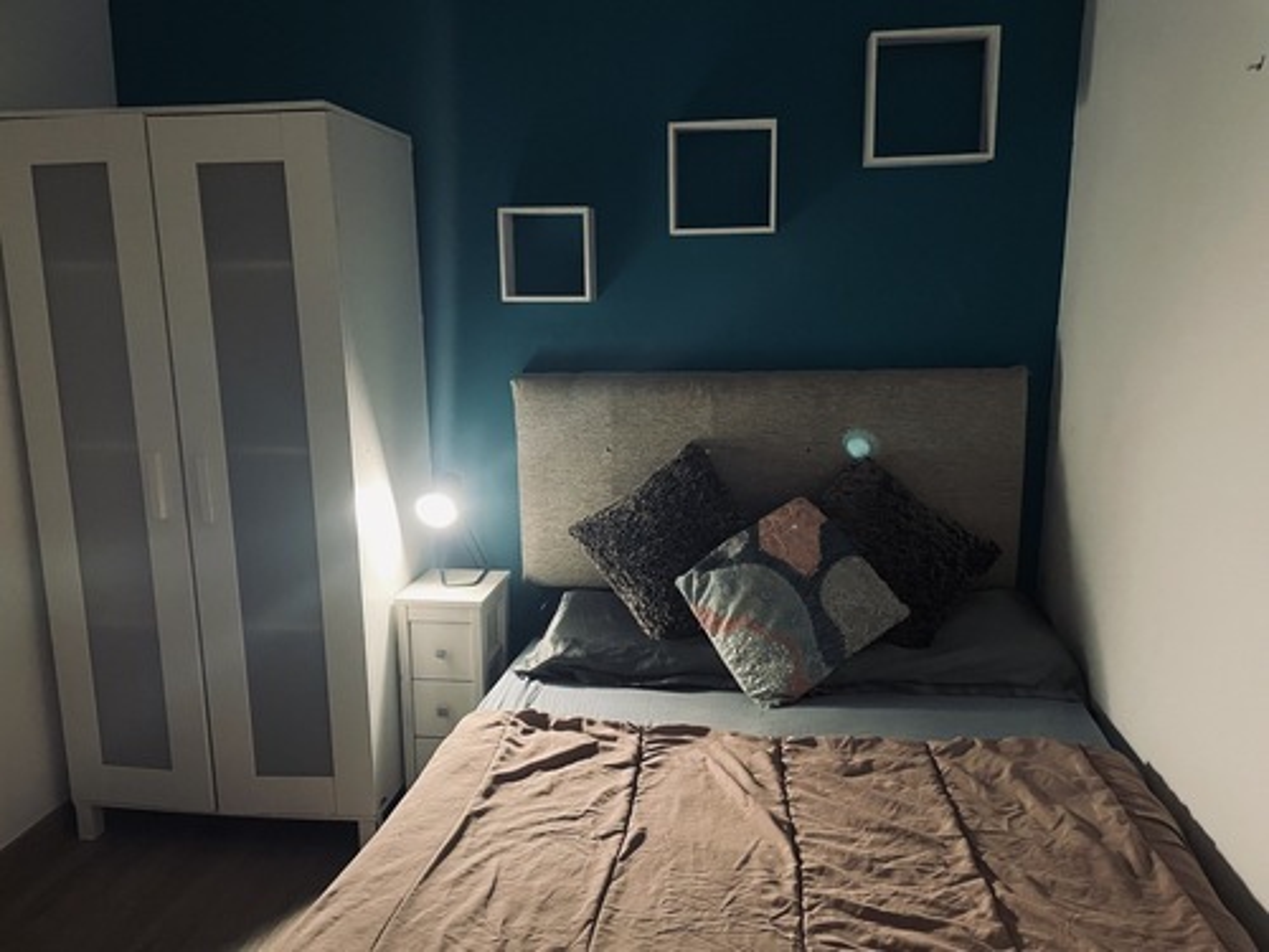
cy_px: 476
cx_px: 634
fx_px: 953
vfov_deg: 53.1
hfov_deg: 67.3
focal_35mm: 26
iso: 640
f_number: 1.6
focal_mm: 4.2
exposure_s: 1/25
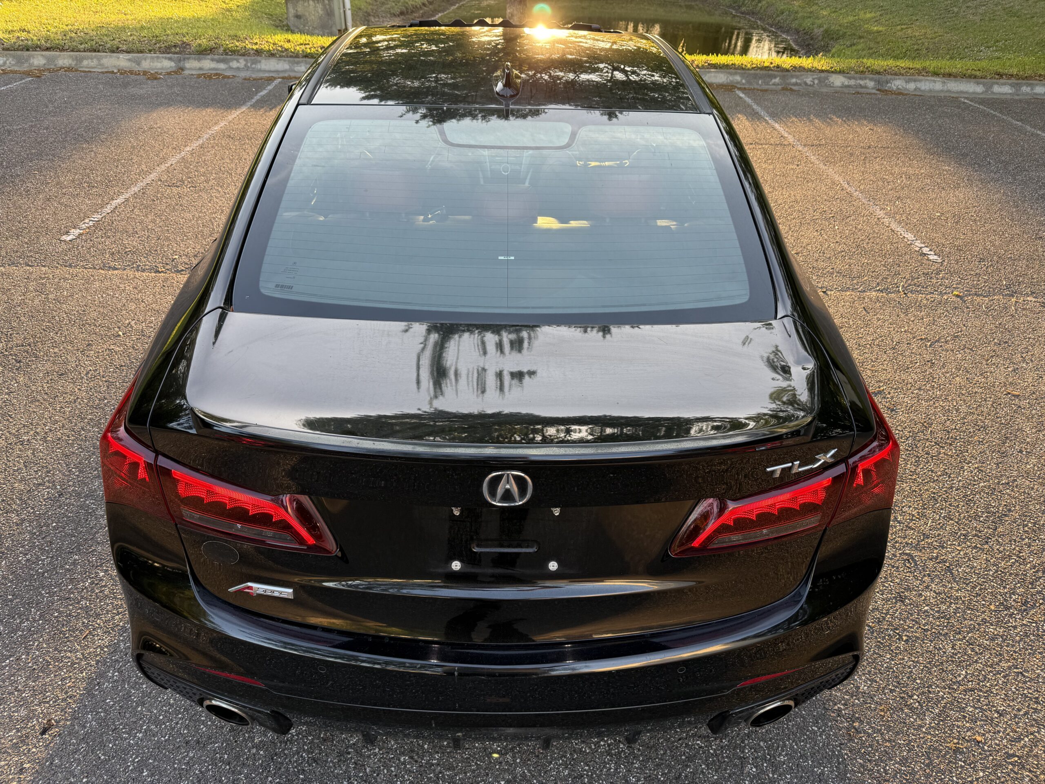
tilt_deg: -32.8
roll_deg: -1.2
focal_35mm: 24
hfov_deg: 71.6
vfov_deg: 56.8
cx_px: 522
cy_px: 392
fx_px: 725
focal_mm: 6.76
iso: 50
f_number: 1.78
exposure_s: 1/121
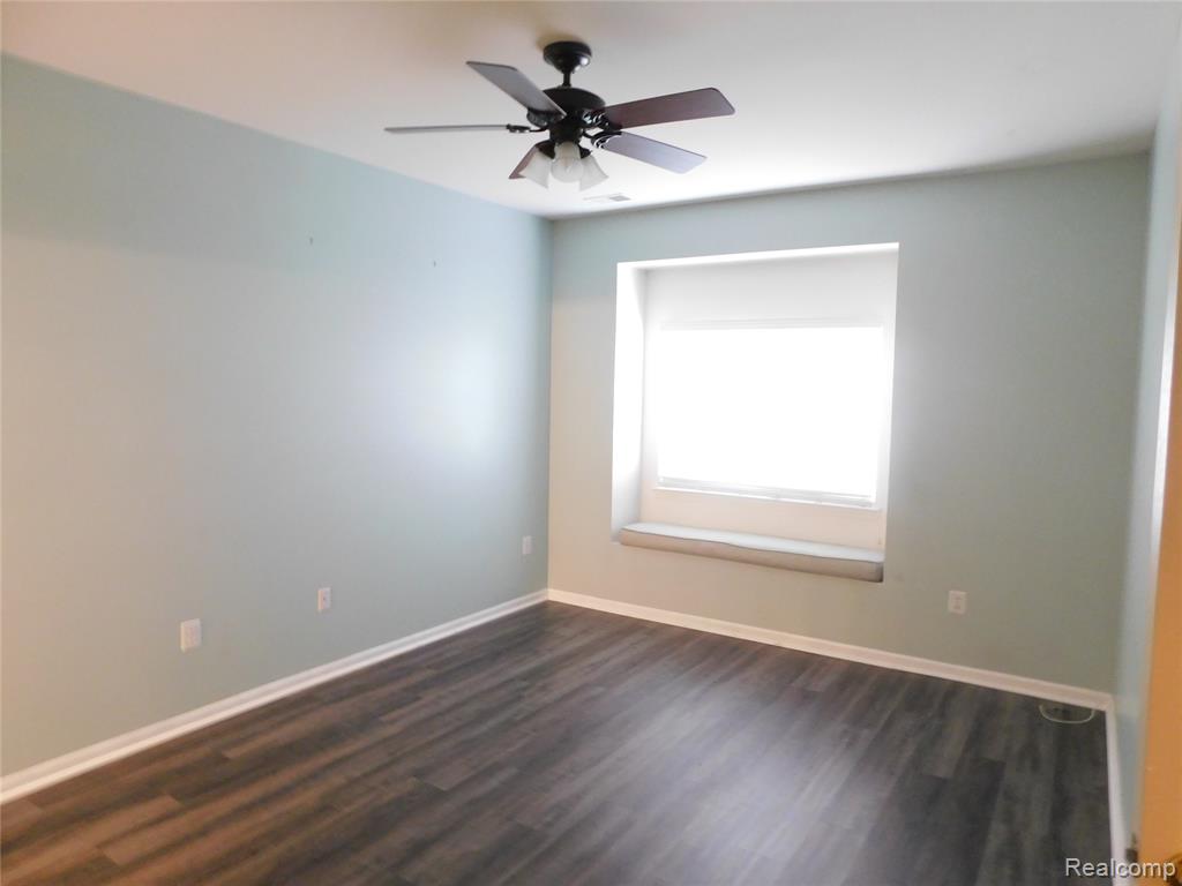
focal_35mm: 23
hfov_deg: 73.9
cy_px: 443
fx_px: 785
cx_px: 591
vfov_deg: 58.9
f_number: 3
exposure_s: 1/10
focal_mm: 4
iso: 400
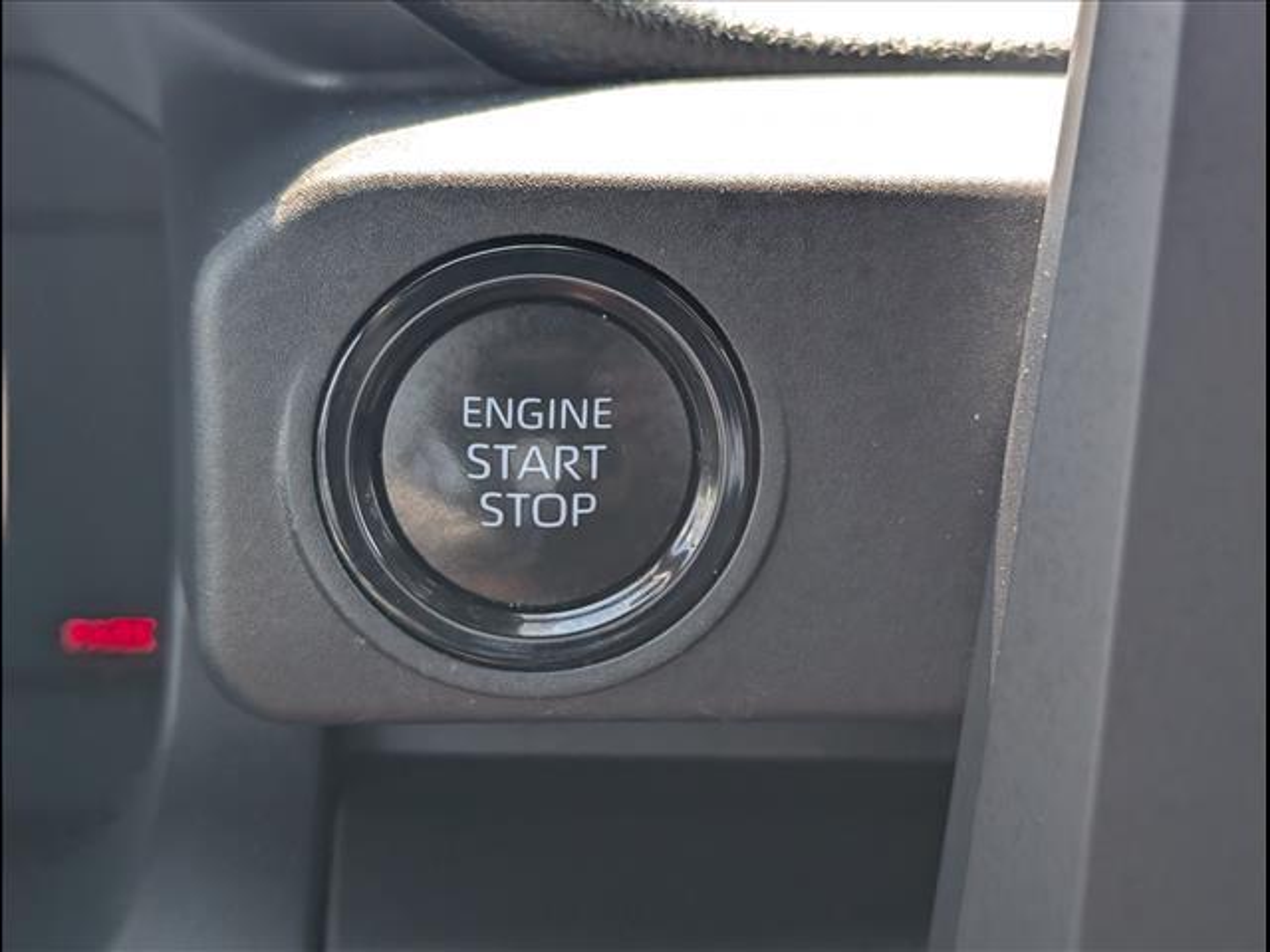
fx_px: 1798
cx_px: 635
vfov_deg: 29.7
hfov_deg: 38.9
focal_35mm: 49
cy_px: 476
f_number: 1.68
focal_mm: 6.9
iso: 237
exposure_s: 1/625
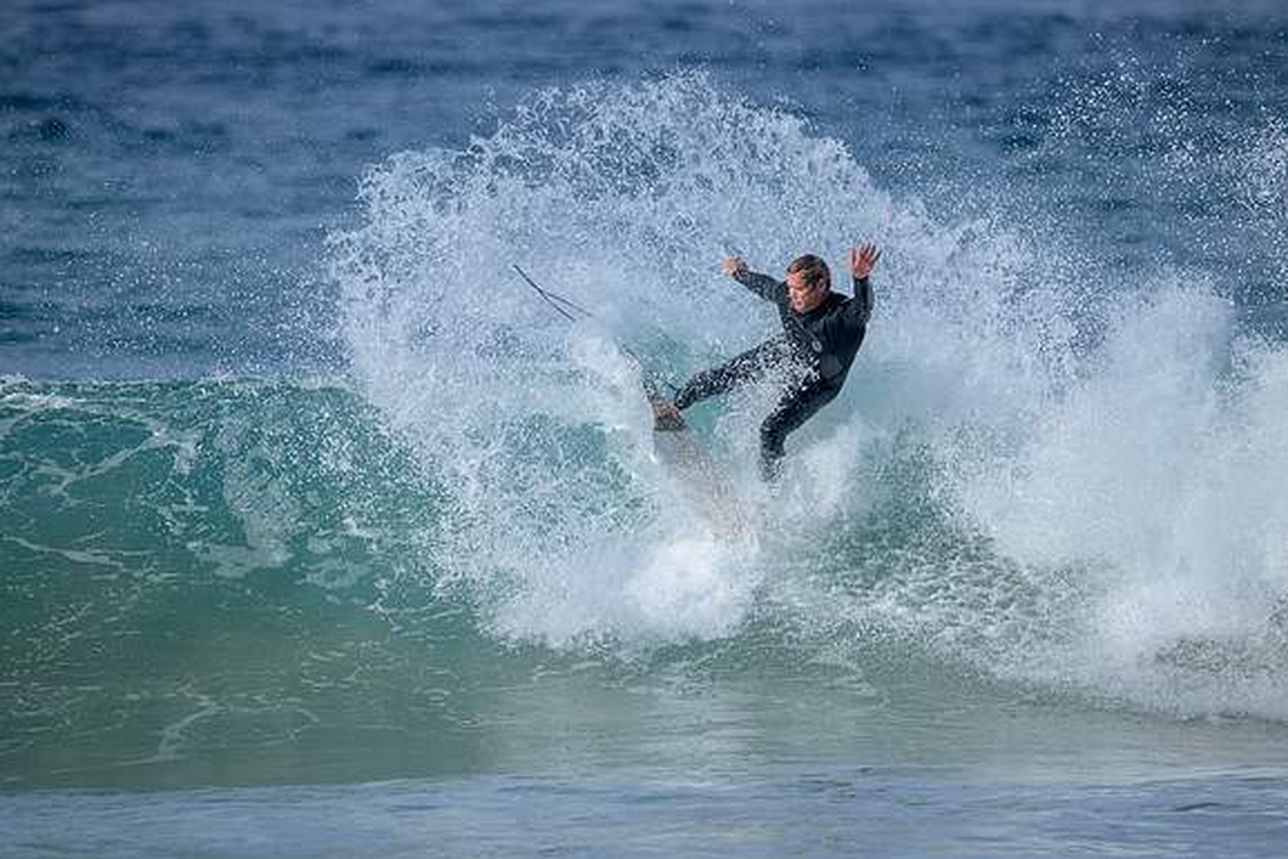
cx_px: 645
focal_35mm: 804
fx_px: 28771
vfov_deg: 1.7
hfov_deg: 2.6
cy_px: 430
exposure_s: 1/2500
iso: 360
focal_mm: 800
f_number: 6.3
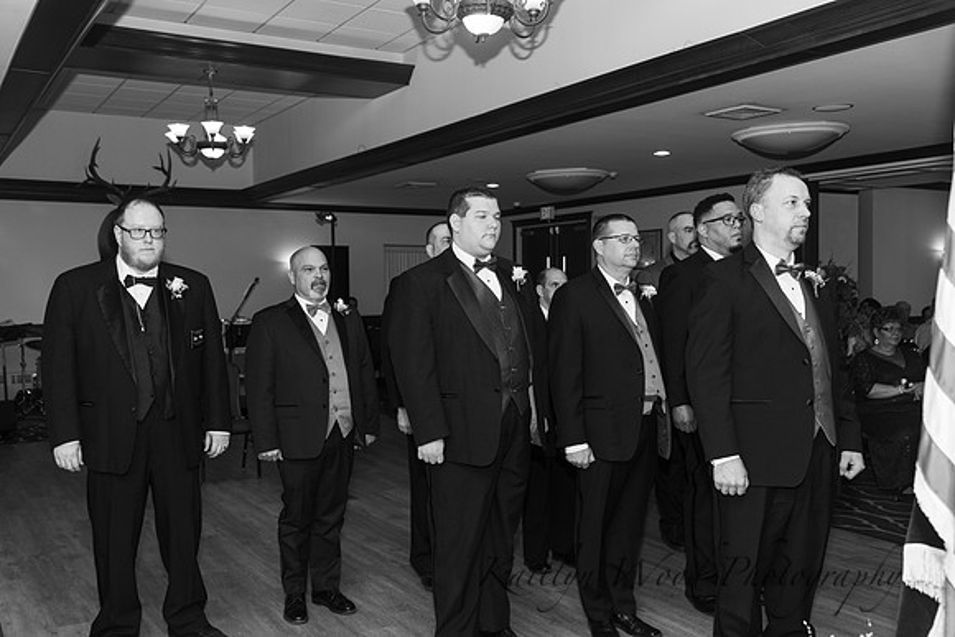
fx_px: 929
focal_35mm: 35
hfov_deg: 54.4
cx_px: 478
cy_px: 318
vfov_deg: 37.9
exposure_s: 1/200
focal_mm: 35
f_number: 4
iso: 800
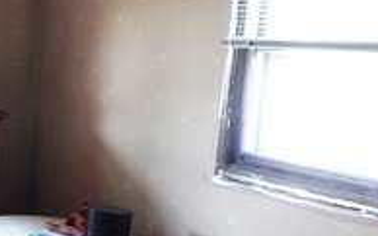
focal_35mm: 77
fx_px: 793
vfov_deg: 16.9
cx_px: -193
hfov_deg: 22.1
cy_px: 146
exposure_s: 1/50
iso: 125
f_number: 3
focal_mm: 4
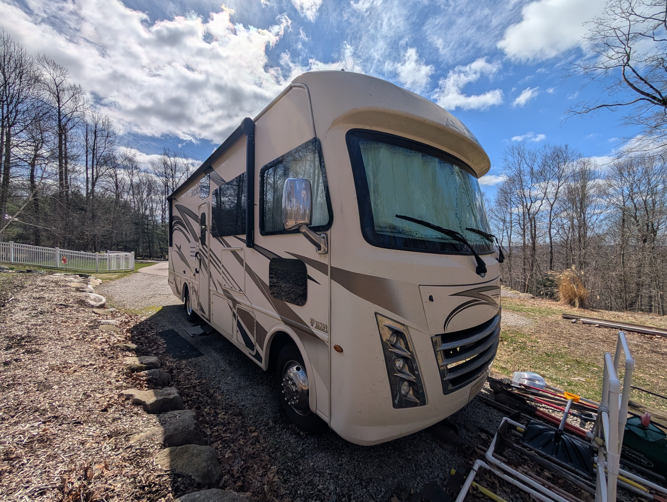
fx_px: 232
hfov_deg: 110.5
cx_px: 334
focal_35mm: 12
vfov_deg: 94.6
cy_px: 251
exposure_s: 1/14706
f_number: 1.7
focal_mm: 2.02
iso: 57
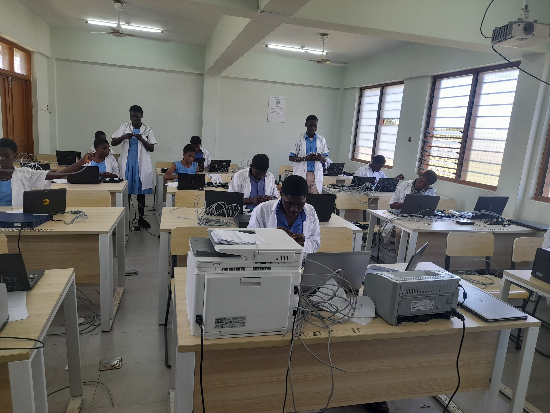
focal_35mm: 25
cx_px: 275
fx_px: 397
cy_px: 206
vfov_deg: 54.9
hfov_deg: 69.4
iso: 50
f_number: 2
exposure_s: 1/50
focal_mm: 4.6
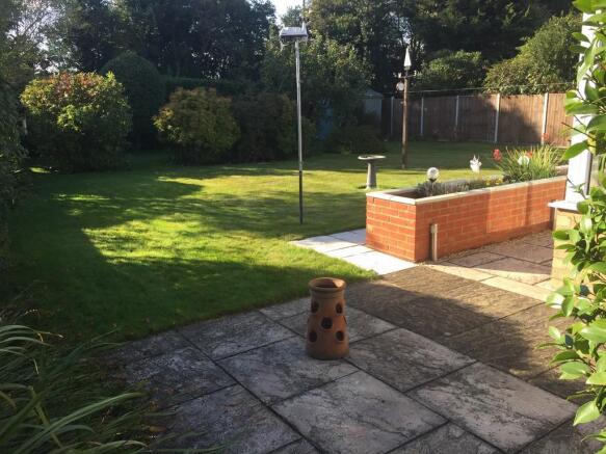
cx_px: 303
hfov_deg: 61.7
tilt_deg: -12.1
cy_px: 227
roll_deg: -1.1
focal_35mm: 29
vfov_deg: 48.2
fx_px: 508
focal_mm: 4.15
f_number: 2.2
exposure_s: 1/465
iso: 32
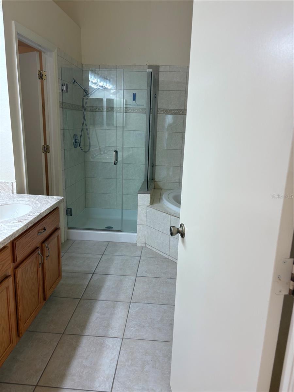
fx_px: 294
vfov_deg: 67.3
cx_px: 147
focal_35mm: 26
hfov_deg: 53.1
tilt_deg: -15.6
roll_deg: -4.4
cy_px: 196
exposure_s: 1/120
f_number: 1.6
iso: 40
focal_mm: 5.96
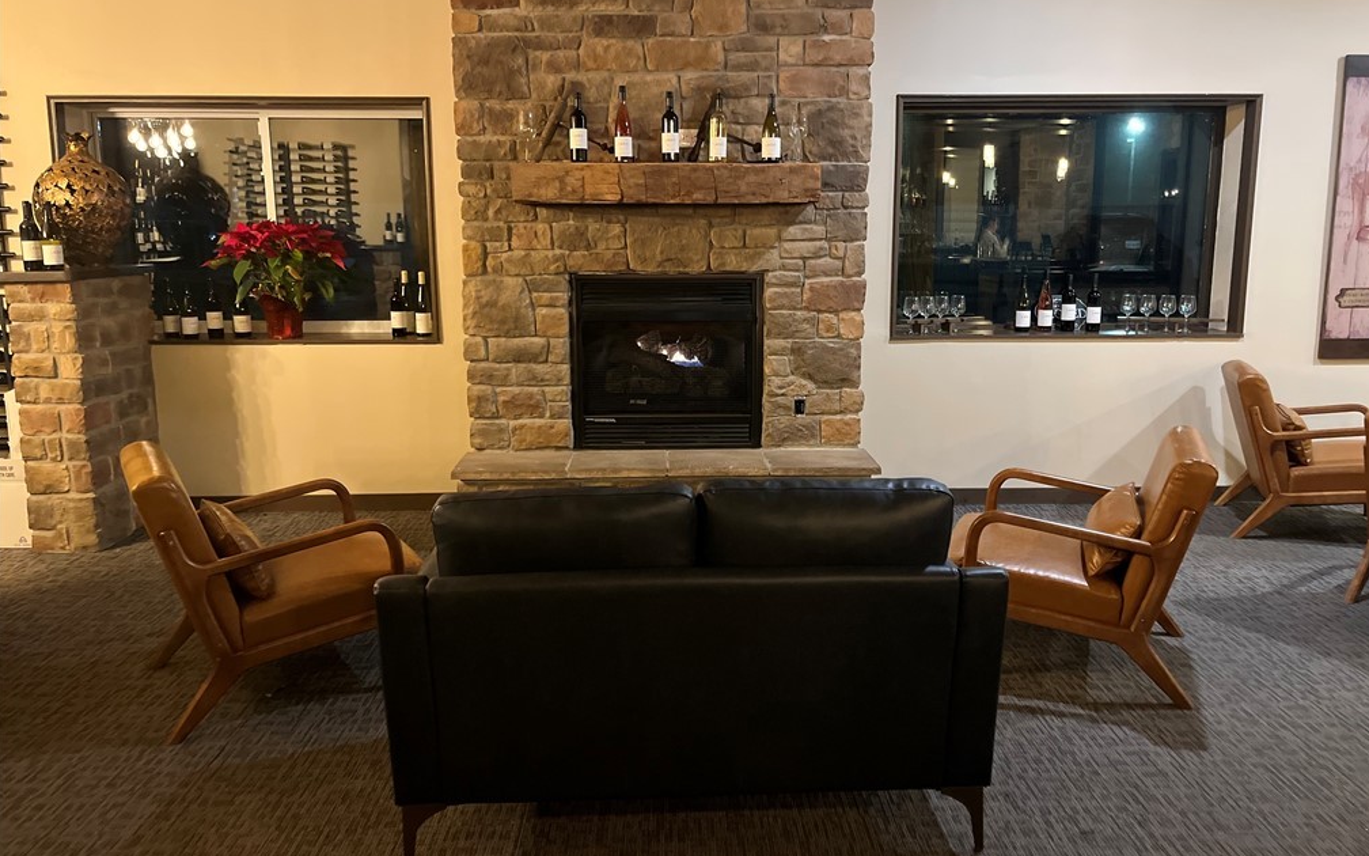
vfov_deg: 44.5
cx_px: 693
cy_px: 406
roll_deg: +0.4
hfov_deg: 66.5
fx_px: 1045
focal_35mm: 28
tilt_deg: -11.3
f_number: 1.6
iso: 500
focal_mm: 5.1
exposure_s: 1/30
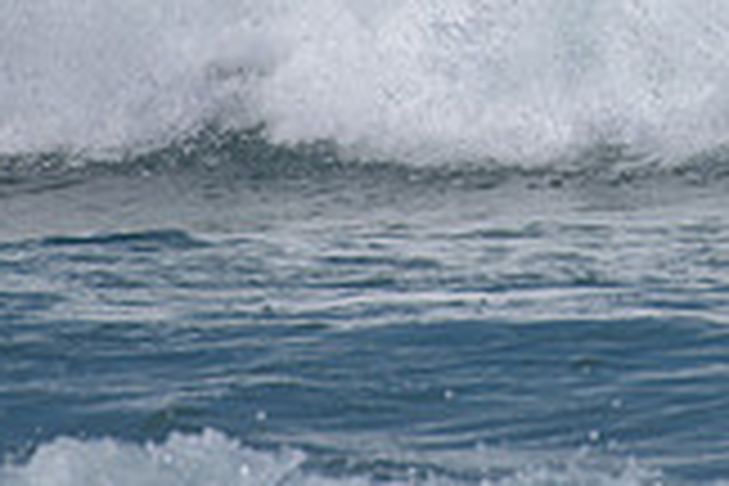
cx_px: 814
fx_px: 36224
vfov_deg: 0.8
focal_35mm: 1789
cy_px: -214
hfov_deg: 1.2
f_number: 5.6
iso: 140
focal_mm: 500
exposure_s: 1/2000
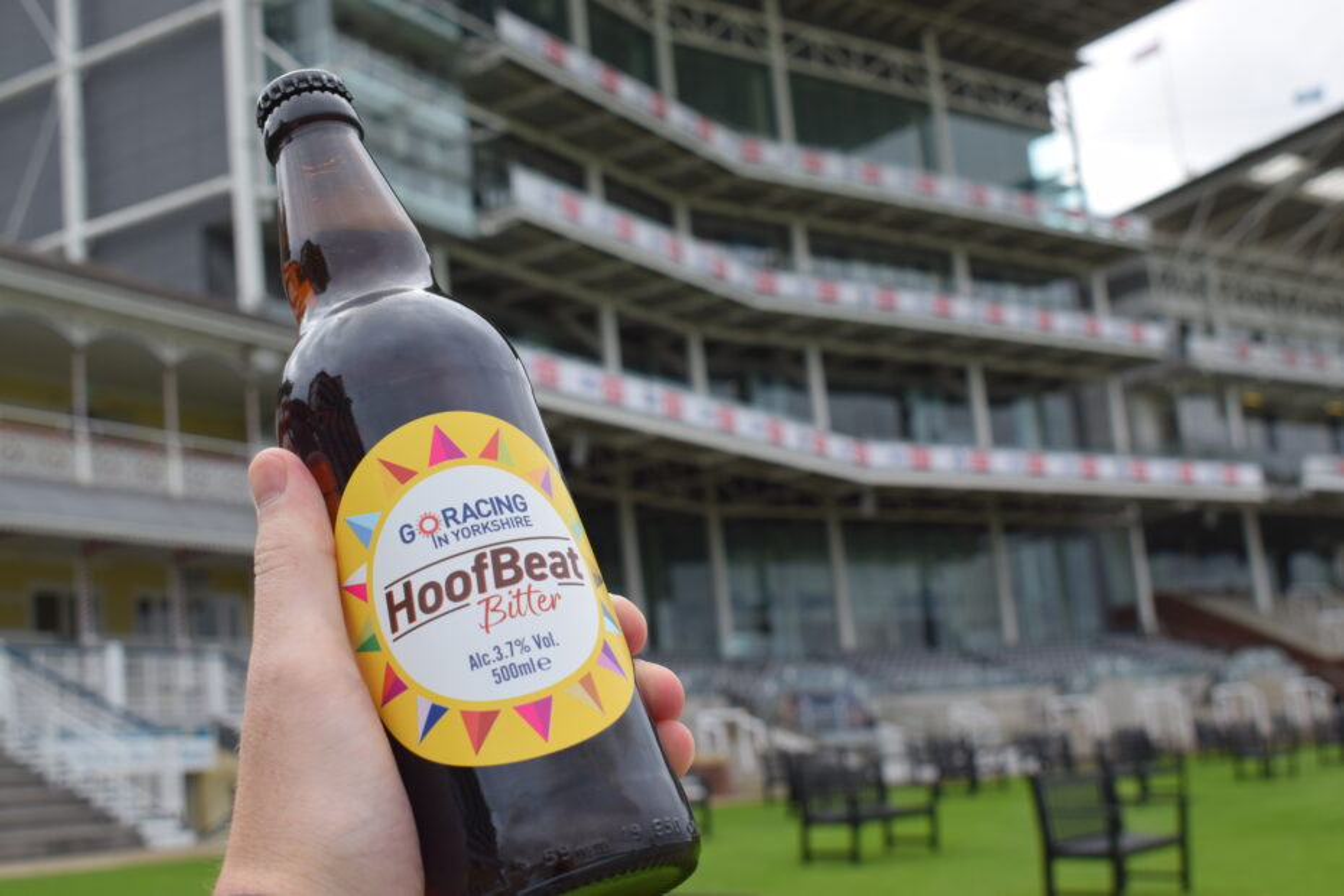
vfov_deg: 26.5
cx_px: 672
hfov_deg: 38.9
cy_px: 448
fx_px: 1904
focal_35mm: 51
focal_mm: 34
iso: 200
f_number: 9
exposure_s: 1/320
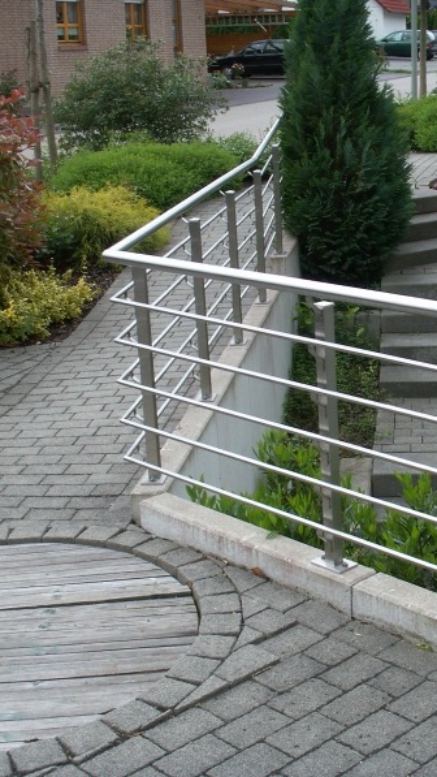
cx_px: 412
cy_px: 388
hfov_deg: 21.6
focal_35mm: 54
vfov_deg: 38.5
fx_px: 1112
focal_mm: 7.7
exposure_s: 1/50
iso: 50
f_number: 7.1
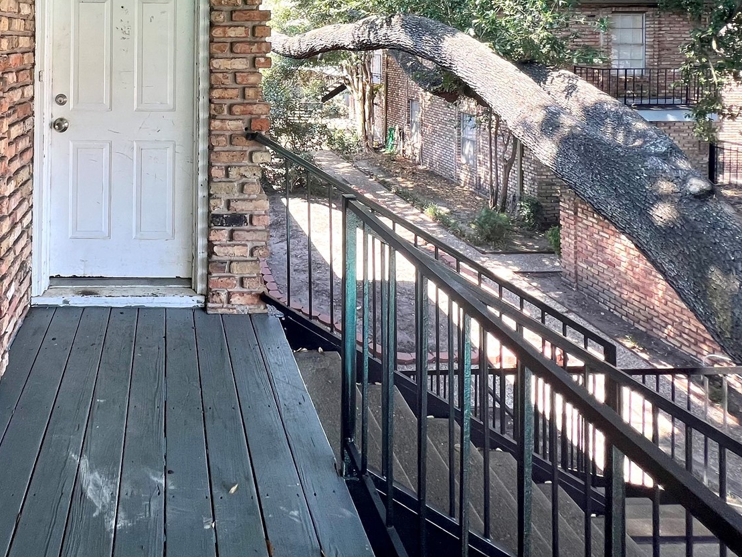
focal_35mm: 24
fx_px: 514
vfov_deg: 49.9
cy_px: 47
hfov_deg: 66.8
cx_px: 179
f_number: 1.8
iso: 32
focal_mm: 1.57
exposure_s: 1/99
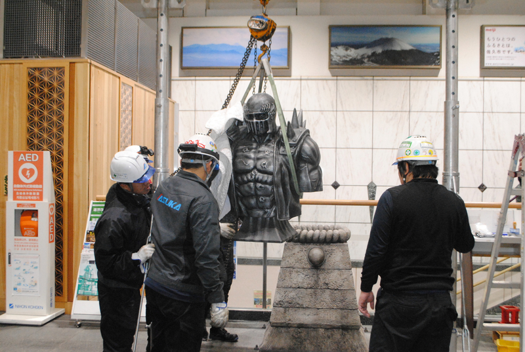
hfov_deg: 53.0
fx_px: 526
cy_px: 176
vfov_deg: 37.0
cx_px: 262
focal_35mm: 36
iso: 1600
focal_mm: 24
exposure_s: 1/80
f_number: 5.6
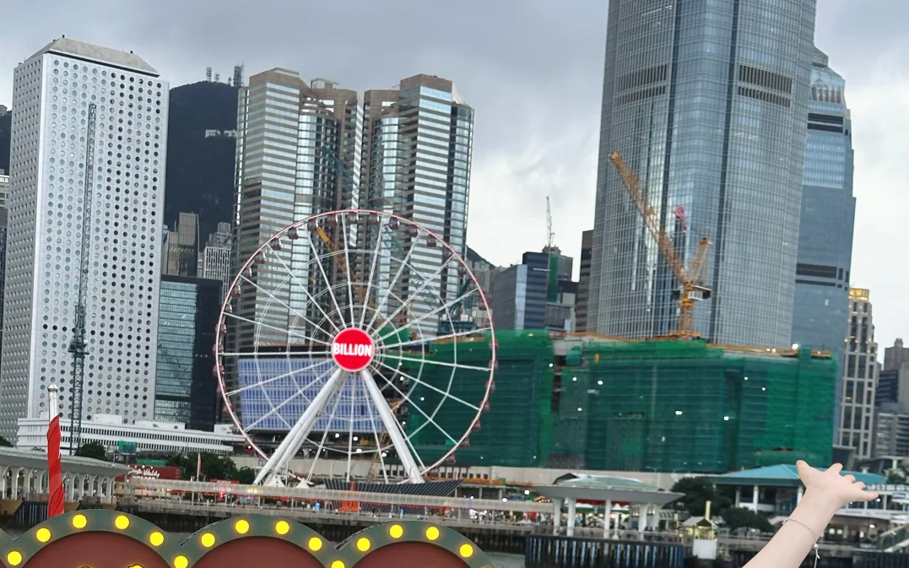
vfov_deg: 18.6
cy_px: 581
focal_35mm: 68
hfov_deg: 30.2
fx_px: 1684
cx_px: 454
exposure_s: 1/175
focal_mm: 6.86
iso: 64
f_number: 1.78
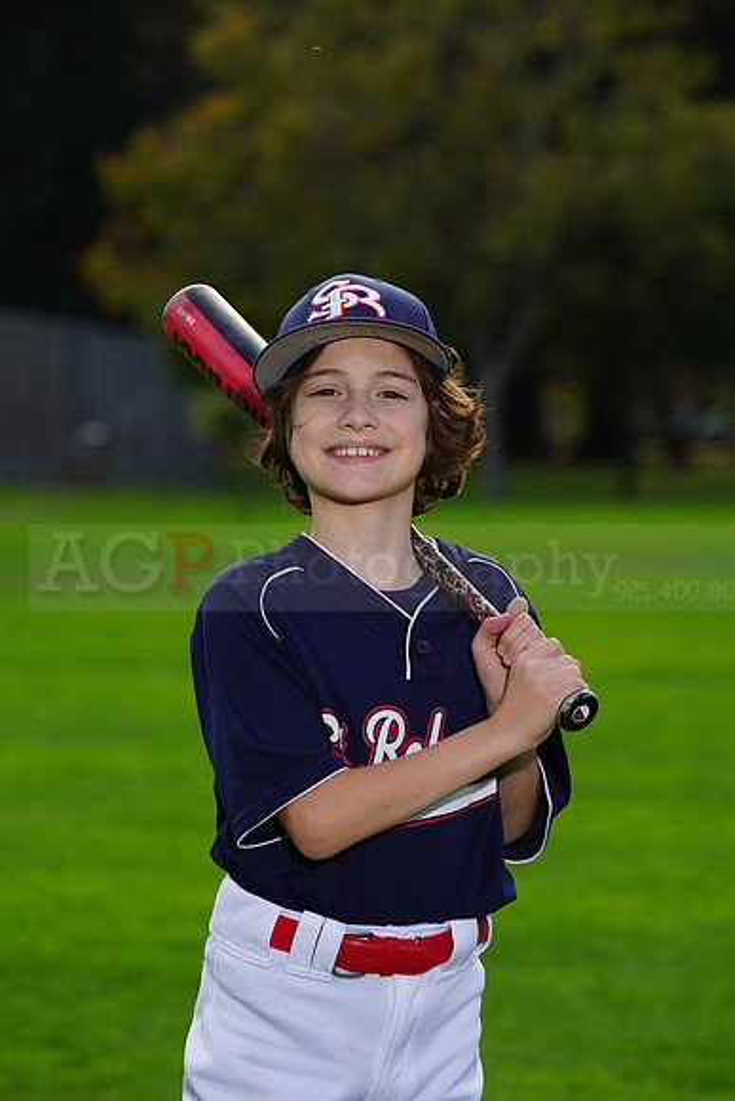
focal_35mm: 209
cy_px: 550
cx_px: 368
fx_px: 6396
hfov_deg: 6.6
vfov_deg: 9.8
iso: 200
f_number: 8
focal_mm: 209
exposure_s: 1/250
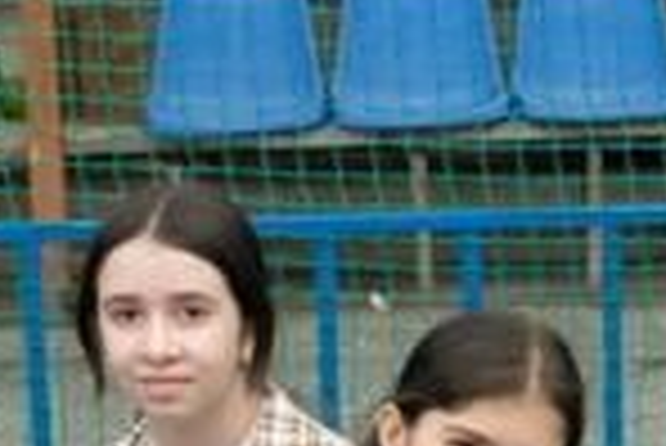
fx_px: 3370
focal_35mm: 182
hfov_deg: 11.1
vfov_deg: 7.4
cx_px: 792
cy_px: 716
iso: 8000
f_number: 11
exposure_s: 1/1700
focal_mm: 24.3
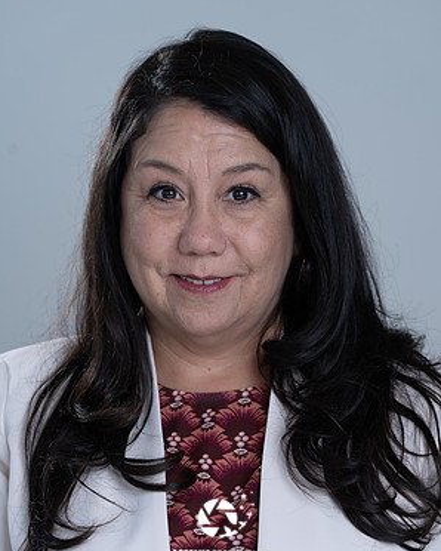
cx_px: 220
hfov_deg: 8.7
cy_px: 271
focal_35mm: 177
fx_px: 2885
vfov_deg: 10.9
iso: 160
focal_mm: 156
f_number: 5.6
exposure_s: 1/200
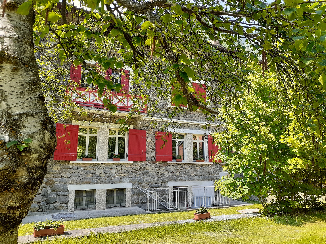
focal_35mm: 27
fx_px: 254
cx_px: 163
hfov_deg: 65.3
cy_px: 122
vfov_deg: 51.4
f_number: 1.9
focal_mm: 3.6
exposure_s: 1/270
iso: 40
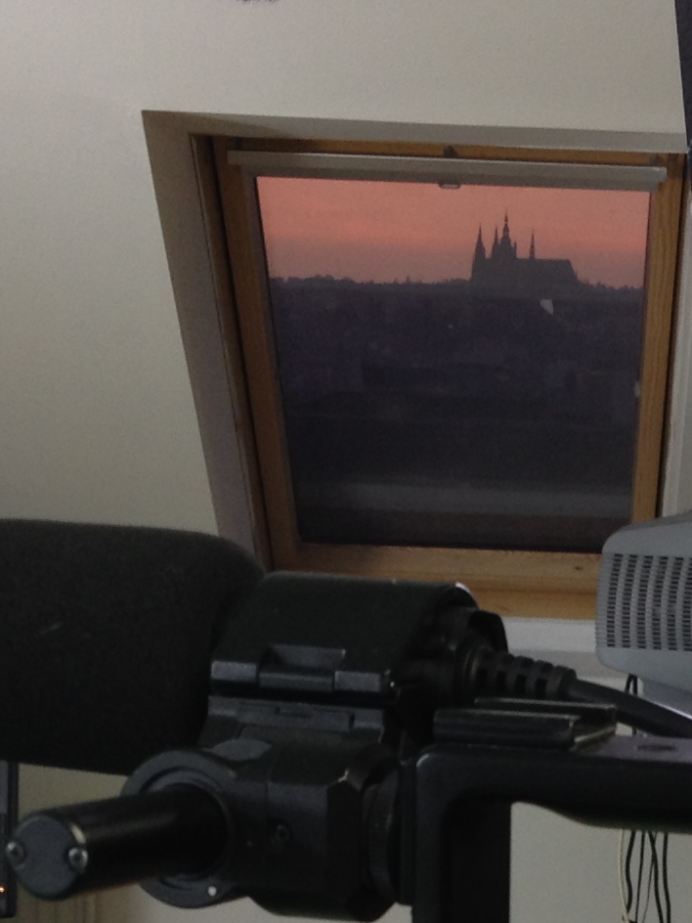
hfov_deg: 12.2
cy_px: 1007
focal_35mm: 121
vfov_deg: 15.8
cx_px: 536
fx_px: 3225
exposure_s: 1/40
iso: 50
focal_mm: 4.28
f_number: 2.4
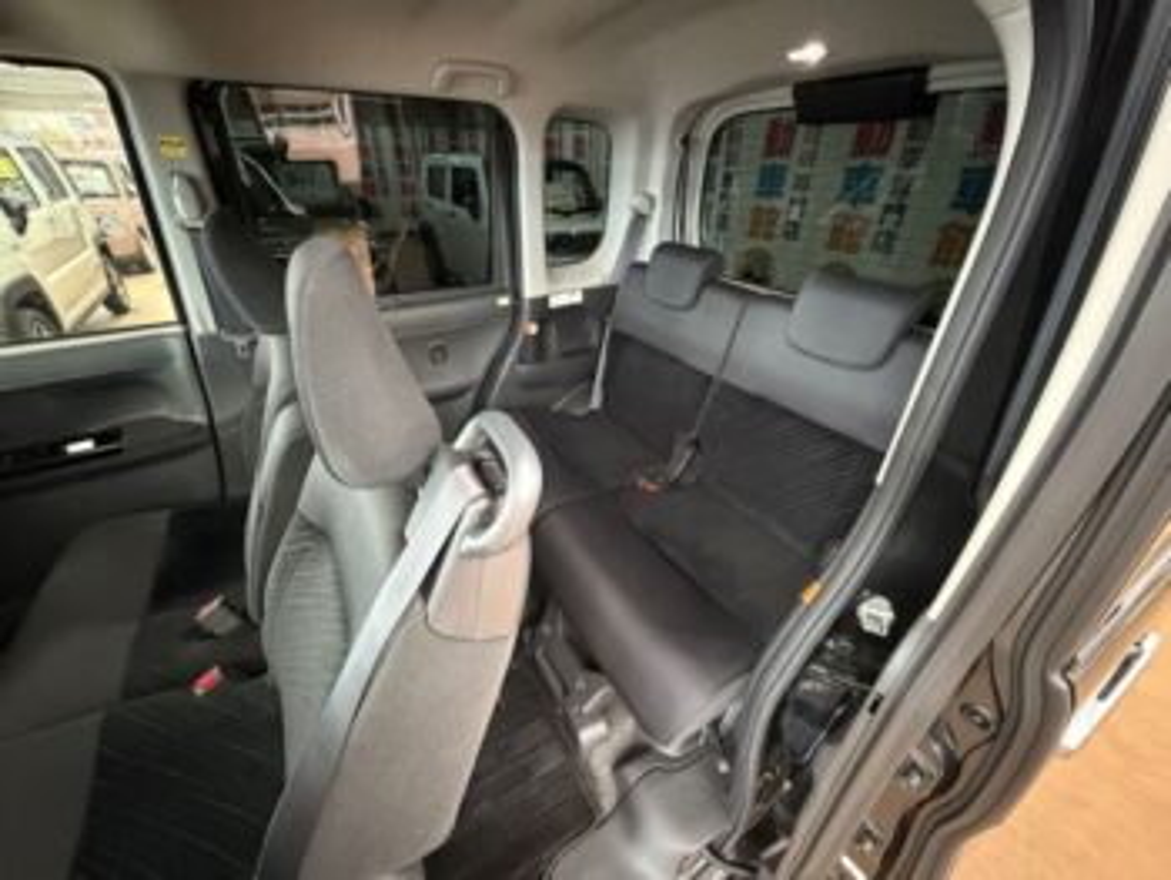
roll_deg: -0.4
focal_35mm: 14
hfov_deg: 102.0
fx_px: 474
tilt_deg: -28.9
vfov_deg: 85.7
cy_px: 440
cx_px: 586
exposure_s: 1/33
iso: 1000
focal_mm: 2.22
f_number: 2.2
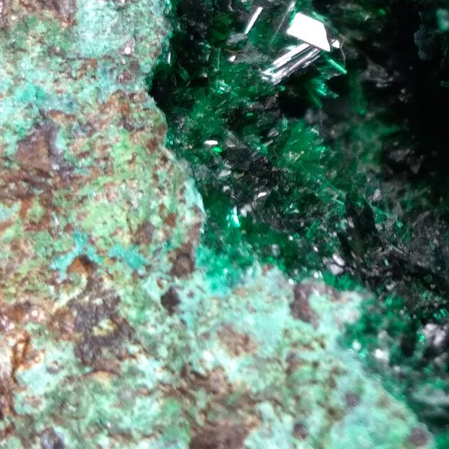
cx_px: 443
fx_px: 925
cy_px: -1
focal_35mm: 63
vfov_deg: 25.9
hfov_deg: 26.0
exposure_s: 1/40
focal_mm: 3.54
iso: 115
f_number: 2
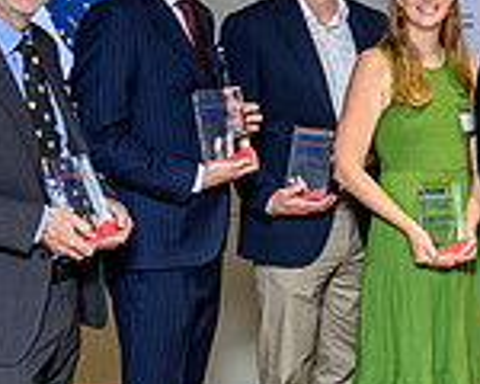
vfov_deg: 17.2
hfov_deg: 19.7
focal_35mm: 89
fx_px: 1264
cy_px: 133
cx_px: 637
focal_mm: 24
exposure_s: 1/200
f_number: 4
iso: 1000
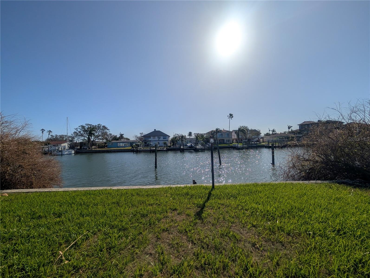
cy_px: 139
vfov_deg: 94.6
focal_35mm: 12
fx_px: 128
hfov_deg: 110.5
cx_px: 185
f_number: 1.7
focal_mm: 2.02
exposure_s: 1/14706
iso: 57
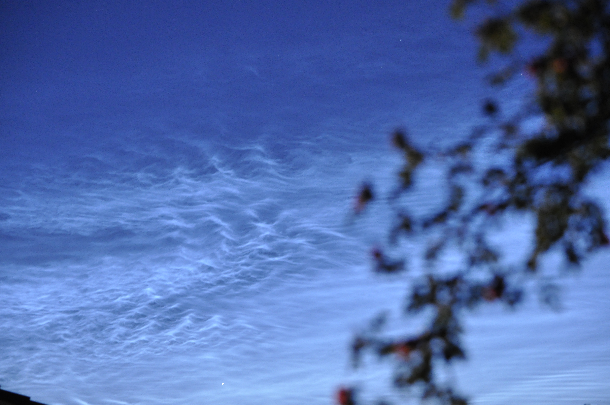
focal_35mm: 150
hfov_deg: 13.7
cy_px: 202
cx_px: 305
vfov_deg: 9.1
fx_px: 2539
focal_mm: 100
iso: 1800
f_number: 4.8
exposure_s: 1
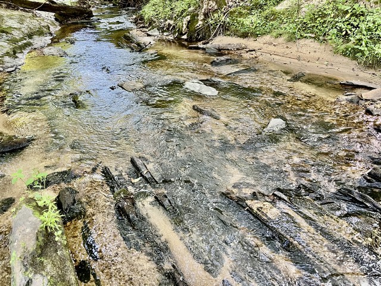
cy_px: 143
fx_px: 286
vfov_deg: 53.1
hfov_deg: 67.3
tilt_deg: -28.6
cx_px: 190
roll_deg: +3.4
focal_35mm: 26
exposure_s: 1/60
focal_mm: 5.1
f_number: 1.6
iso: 320
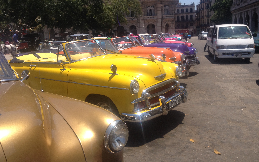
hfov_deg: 51.5
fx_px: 268
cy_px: 64
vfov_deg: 33.5
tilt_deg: -7.7
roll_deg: +3.5
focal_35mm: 38
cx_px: 129
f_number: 2.4
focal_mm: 4.28
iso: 50
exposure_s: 1/1842
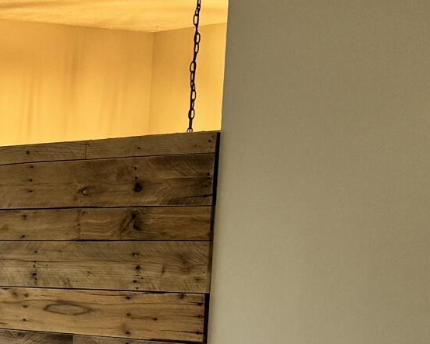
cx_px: -393
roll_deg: -1.3
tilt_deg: -7.8
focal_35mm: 127
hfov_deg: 13.3
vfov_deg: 11.9
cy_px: 429
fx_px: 1617
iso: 160
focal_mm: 6.86
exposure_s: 1/60
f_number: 1.78
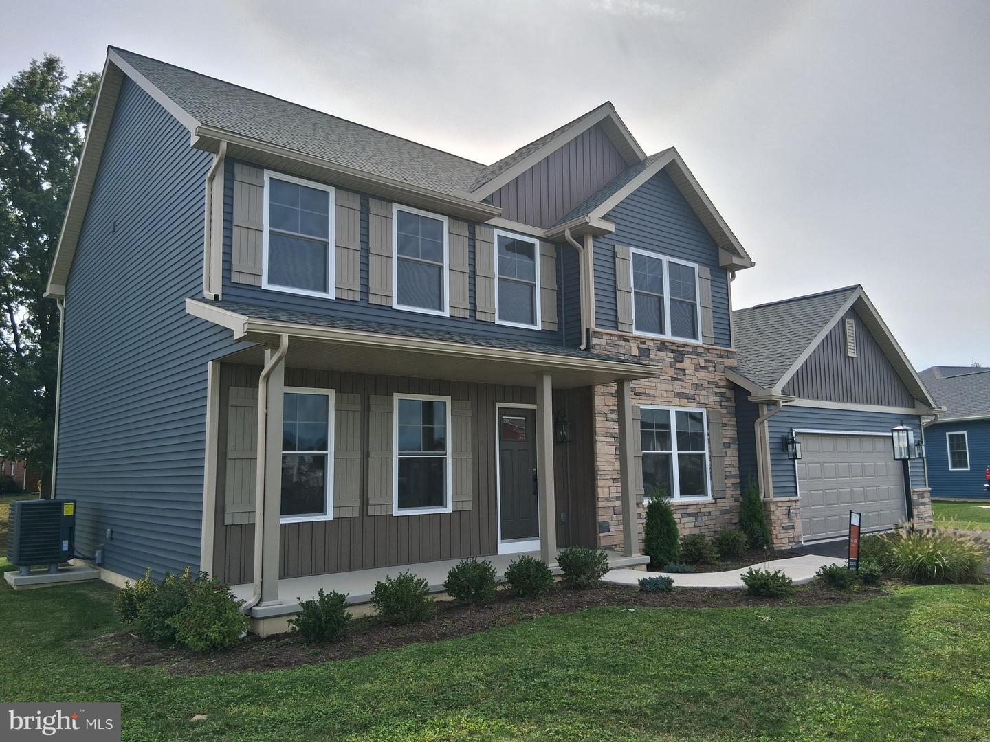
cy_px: 371
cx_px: 495
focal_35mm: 26
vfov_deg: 53.1
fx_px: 744
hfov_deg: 67.3
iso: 25
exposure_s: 1/812
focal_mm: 3.98
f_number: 1.8
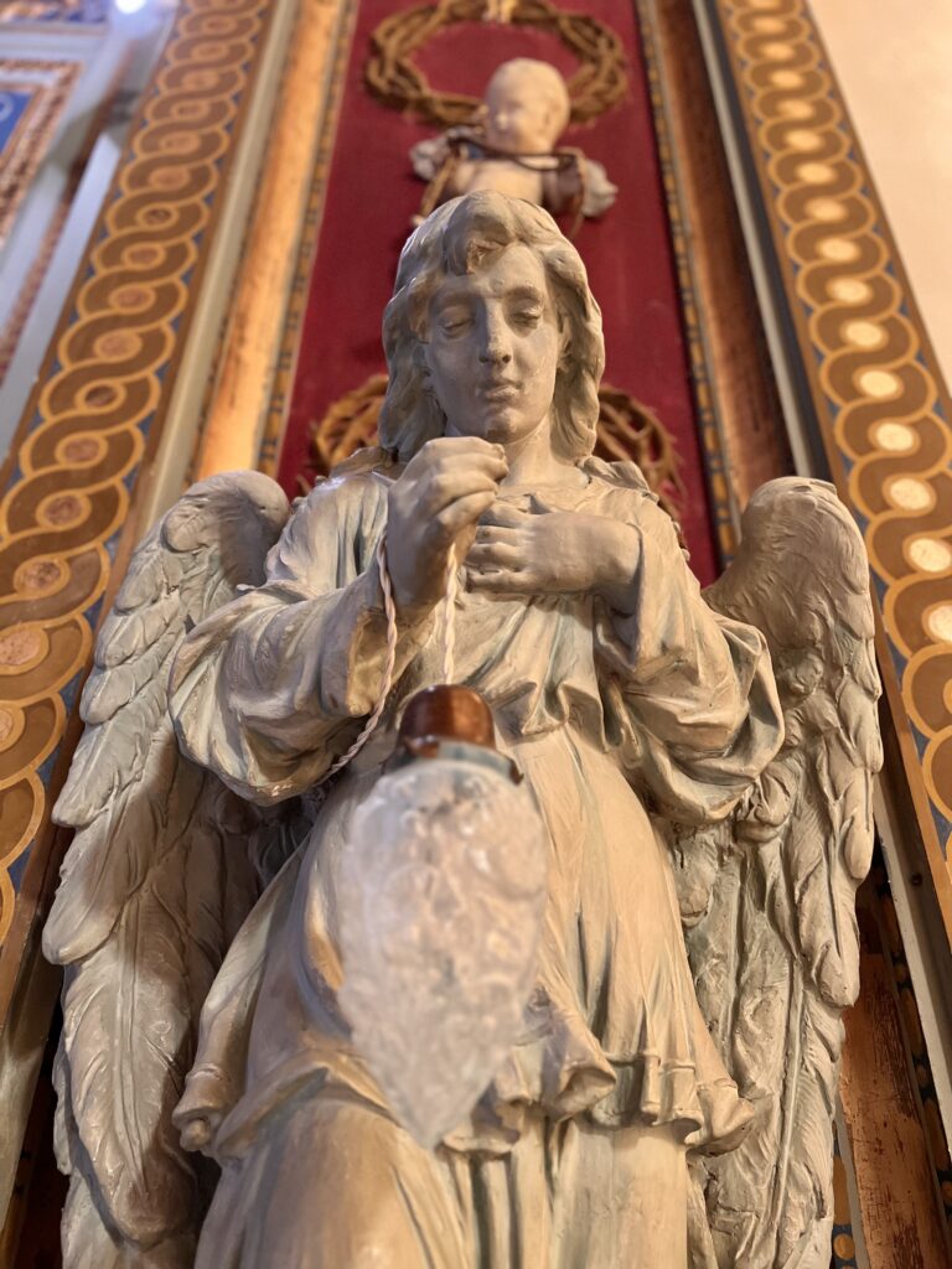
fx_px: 953
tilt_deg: +33.2
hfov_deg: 53.1
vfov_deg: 67.3
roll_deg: -0.3
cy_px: 634
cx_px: 476
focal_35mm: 26
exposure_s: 1/40
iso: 640
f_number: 1.5
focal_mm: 5.7
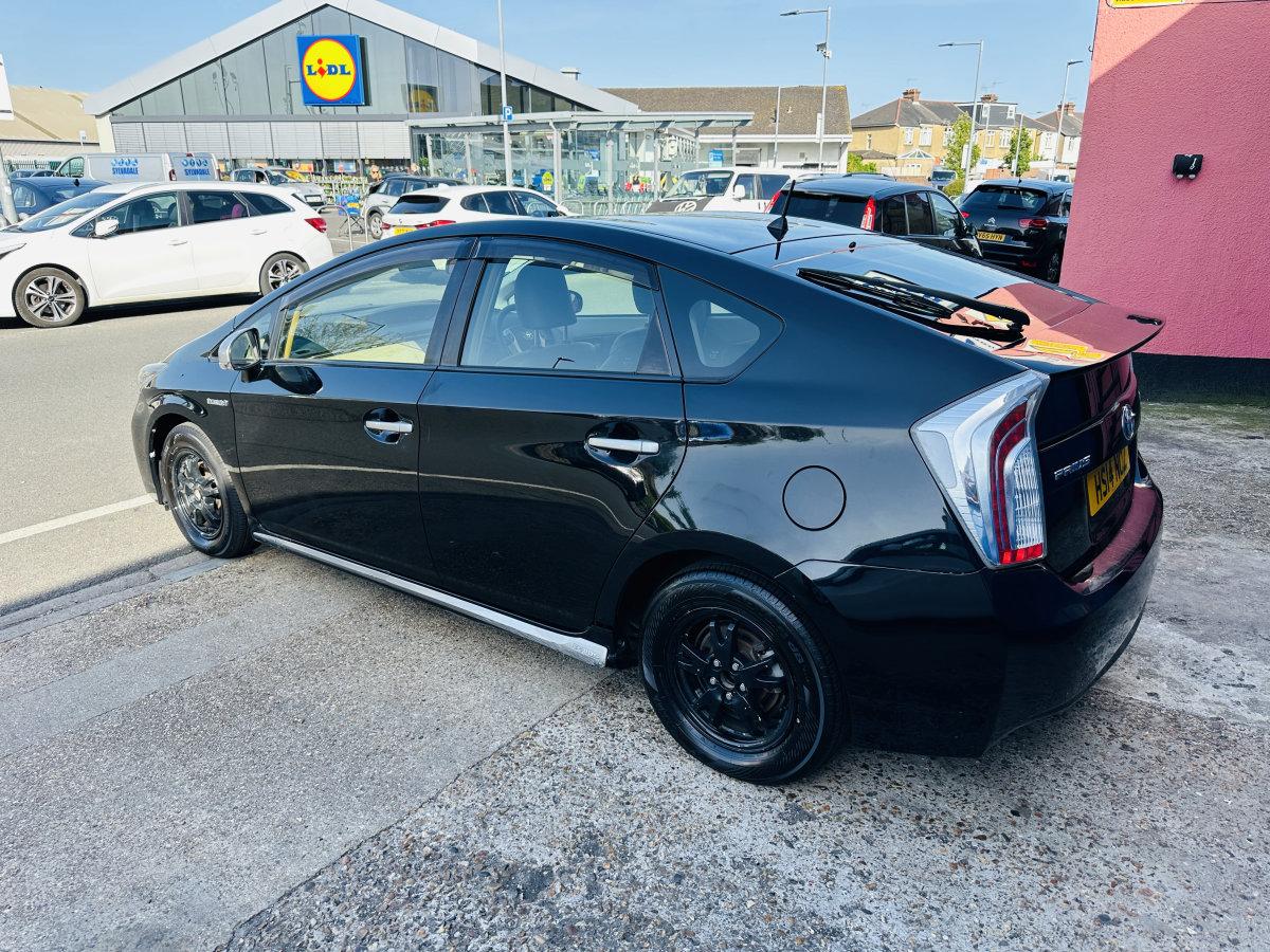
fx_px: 881
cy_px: 476
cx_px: 635
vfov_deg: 56.8
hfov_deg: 71.6
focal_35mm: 24
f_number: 1.78
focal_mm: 6.86
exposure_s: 1/935
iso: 80
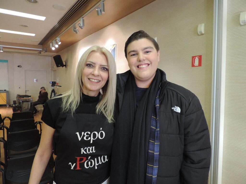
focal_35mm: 24
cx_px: 123
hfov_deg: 71.6
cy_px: 92
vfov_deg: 56.8
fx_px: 171
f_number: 3
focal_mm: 4.3
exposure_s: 1/20
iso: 400
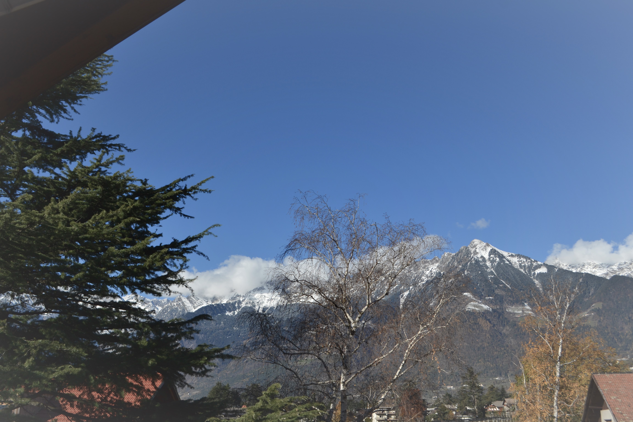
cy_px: 211
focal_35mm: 36
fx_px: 633
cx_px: 316
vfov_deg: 36.9
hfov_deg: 53.1
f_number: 8
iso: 100
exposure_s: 1/400
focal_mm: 24
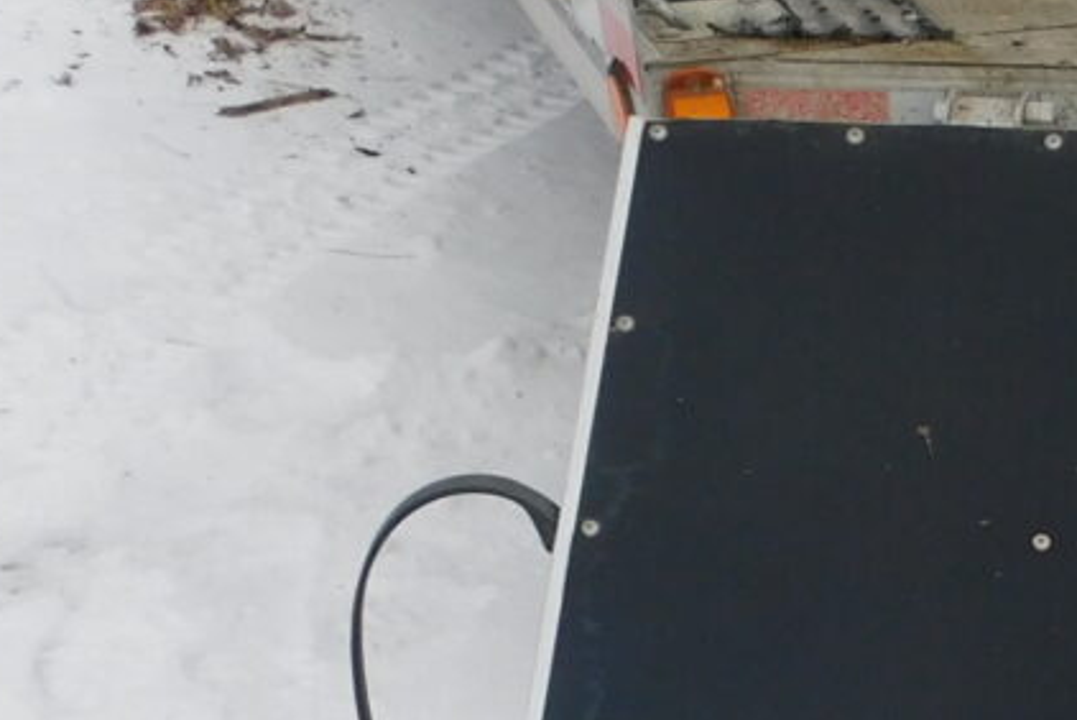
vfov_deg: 15.2
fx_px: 2604
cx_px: 1554
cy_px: 848
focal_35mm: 87
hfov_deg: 20.4
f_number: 3
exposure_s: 1/1000
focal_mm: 4
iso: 125
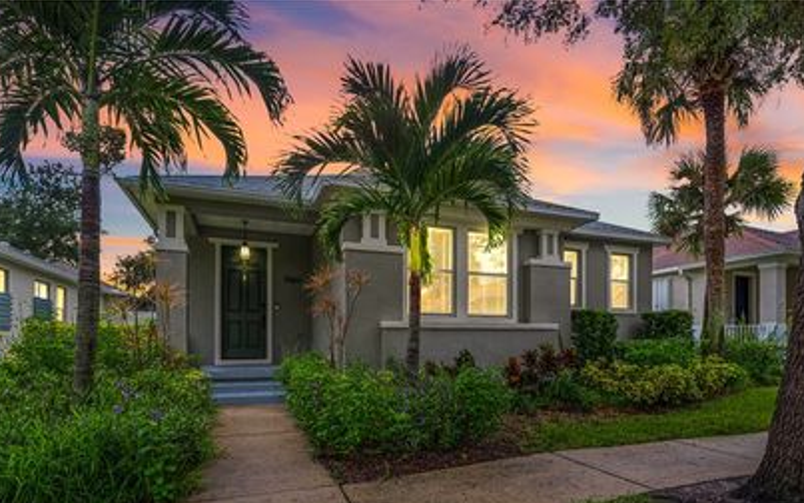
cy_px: 331
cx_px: 413
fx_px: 416
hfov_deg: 88.0
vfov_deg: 60.9
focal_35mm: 19
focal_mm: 15
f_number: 8
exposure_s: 1/20
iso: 200
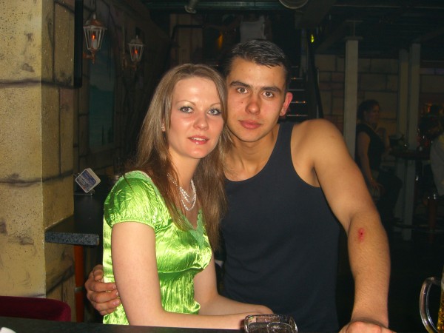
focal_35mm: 38
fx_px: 487
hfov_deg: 49.0
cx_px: 222
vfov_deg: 37.7
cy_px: 166
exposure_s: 1/60
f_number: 2.8
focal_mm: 7.9
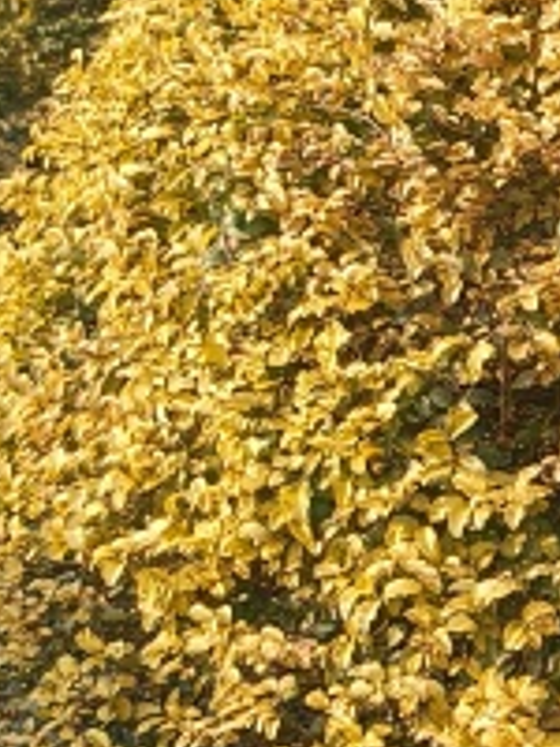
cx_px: 1262
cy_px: 603
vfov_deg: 12.3
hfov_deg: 8.6
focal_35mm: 160
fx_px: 3451
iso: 80
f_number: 1.8
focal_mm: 4.84
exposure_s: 1/1495
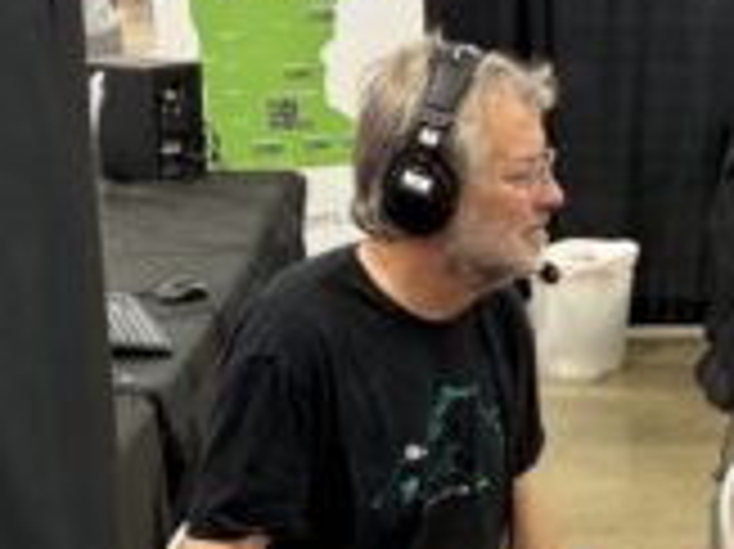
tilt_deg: -18.9
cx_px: 599
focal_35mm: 103
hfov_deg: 18.9
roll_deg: -1.0
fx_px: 2182
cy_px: 646
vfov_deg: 14.0
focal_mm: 6.76
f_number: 1.78
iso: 200
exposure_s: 1/60
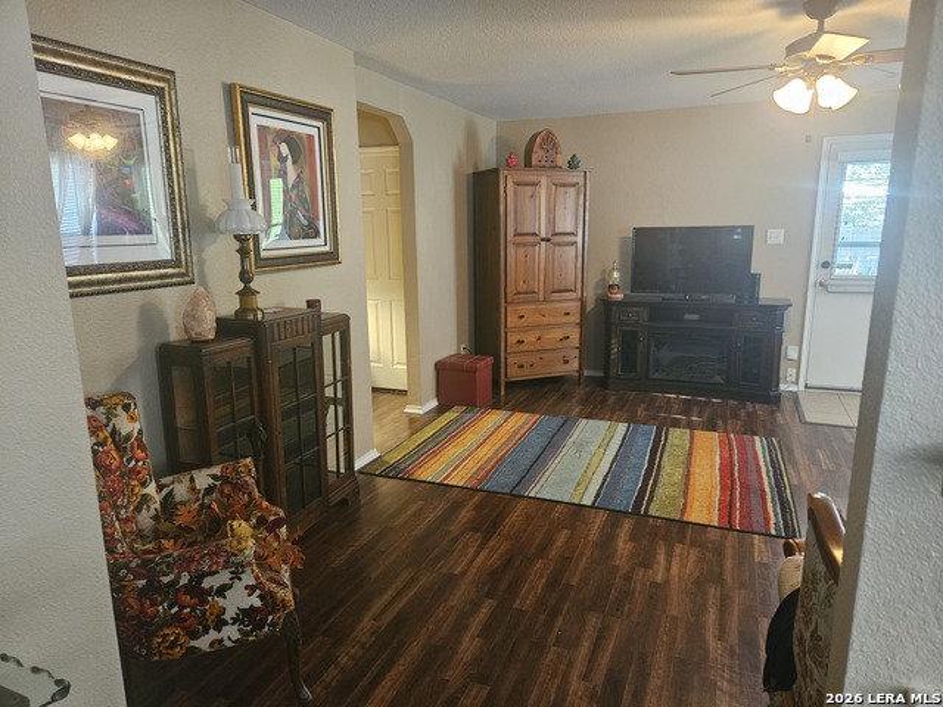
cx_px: 472
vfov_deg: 58.9
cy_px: 354
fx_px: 627
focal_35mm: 23
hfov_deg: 73.9
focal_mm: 5.4
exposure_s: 1/30
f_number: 1.8
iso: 640
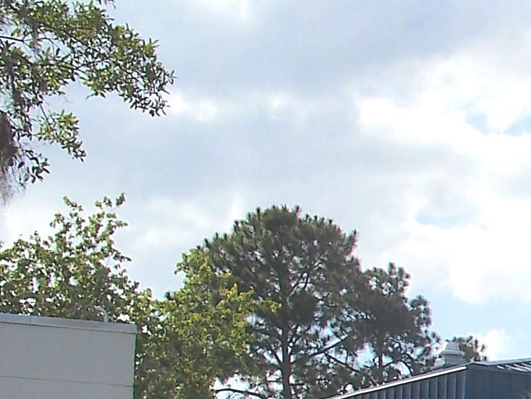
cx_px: 1123
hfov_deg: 11.1
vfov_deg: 9.2
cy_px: 538
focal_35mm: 159
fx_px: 2439
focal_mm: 7.8
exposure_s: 1/800
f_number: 4
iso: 64
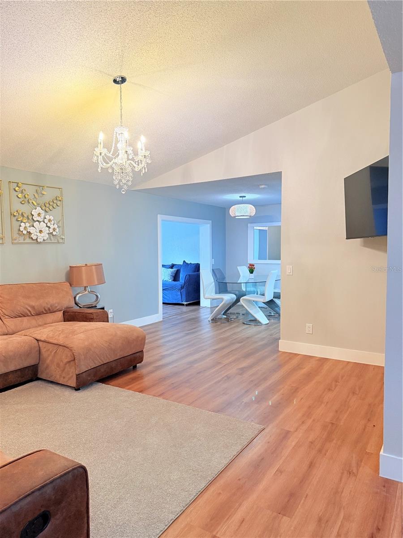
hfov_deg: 56.8
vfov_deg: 71.6
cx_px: 202
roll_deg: -1.4
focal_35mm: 24
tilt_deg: -3.0
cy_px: 269
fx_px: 373
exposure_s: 1/120
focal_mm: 6.76
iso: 320
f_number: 1.78
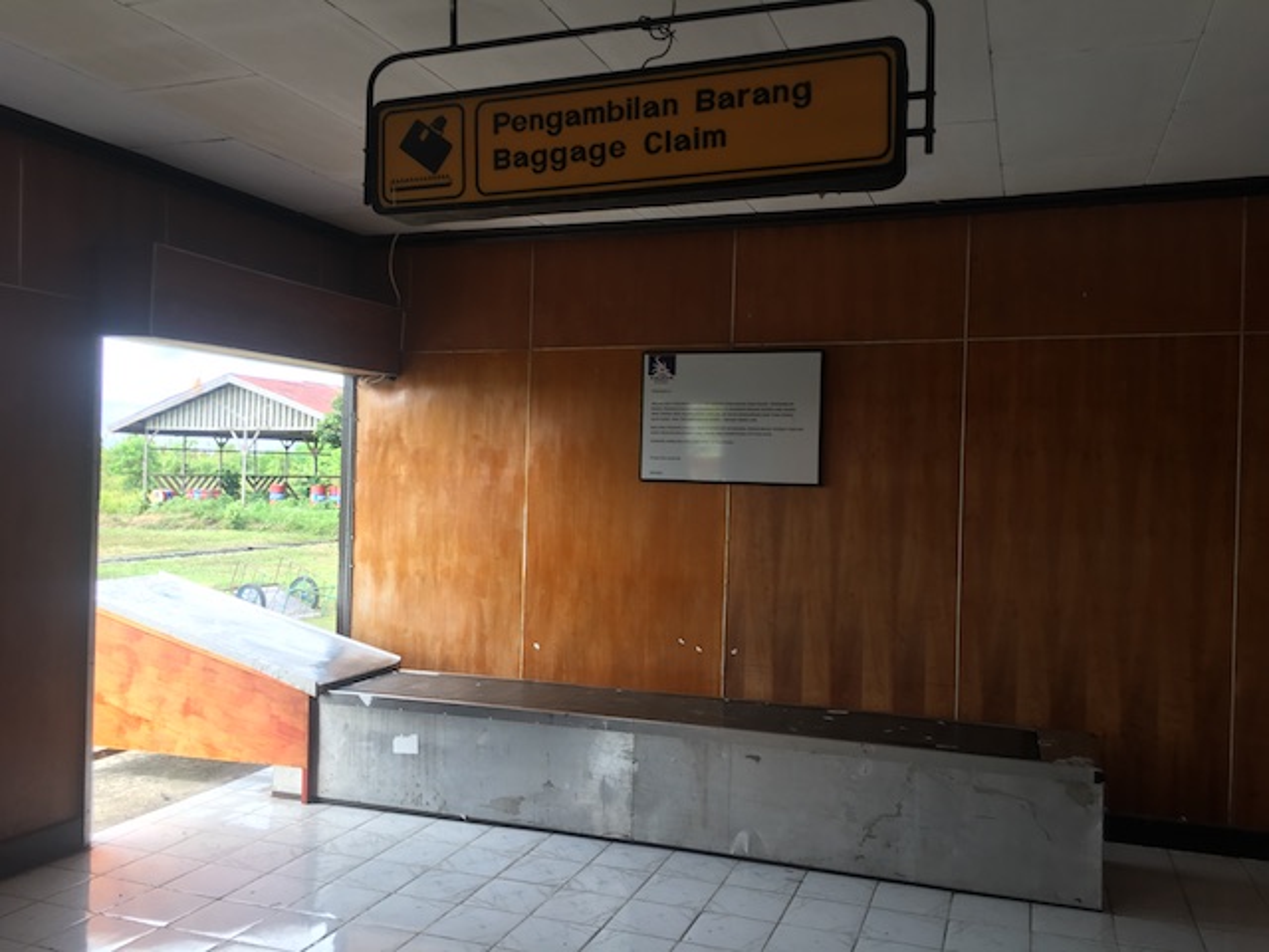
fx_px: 1063
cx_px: 634
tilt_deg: +1.2
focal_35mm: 29
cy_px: 476
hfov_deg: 61.7
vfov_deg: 48.2
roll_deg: -1.0
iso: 25
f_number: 2.2
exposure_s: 1/115
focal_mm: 4.15
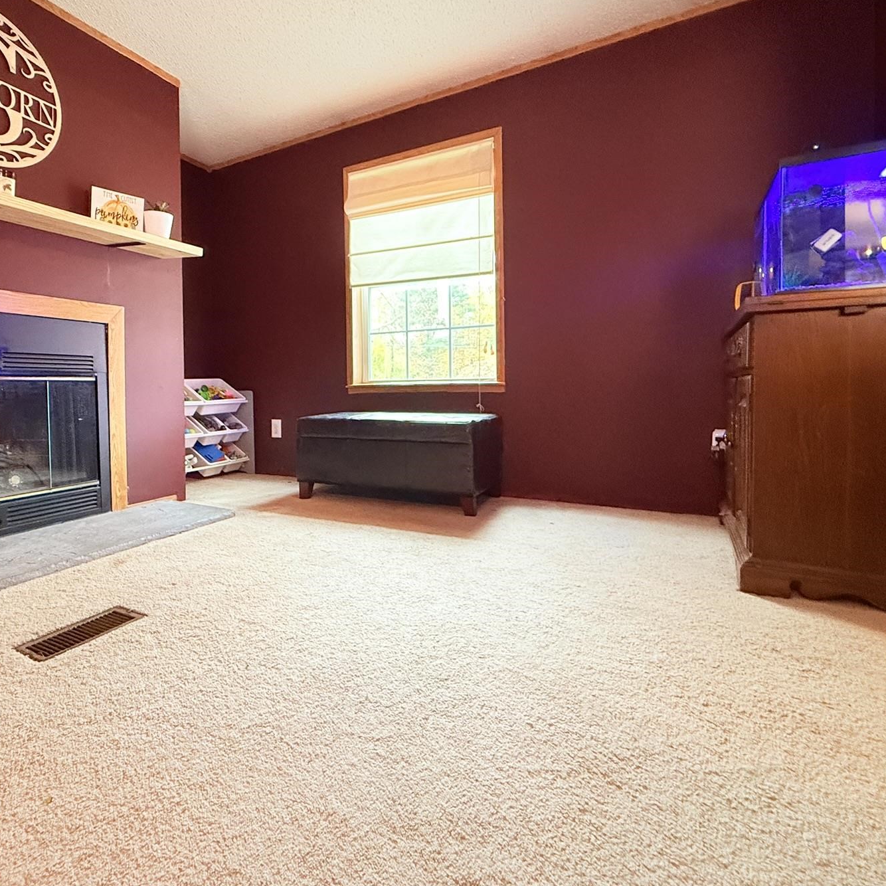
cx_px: 331
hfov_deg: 76.3
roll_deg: +0.4
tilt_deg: -1.4
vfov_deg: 77.4
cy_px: 397
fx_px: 550
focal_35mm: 19
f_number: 2.2
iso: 640
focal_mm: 2.22
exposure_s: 1/60
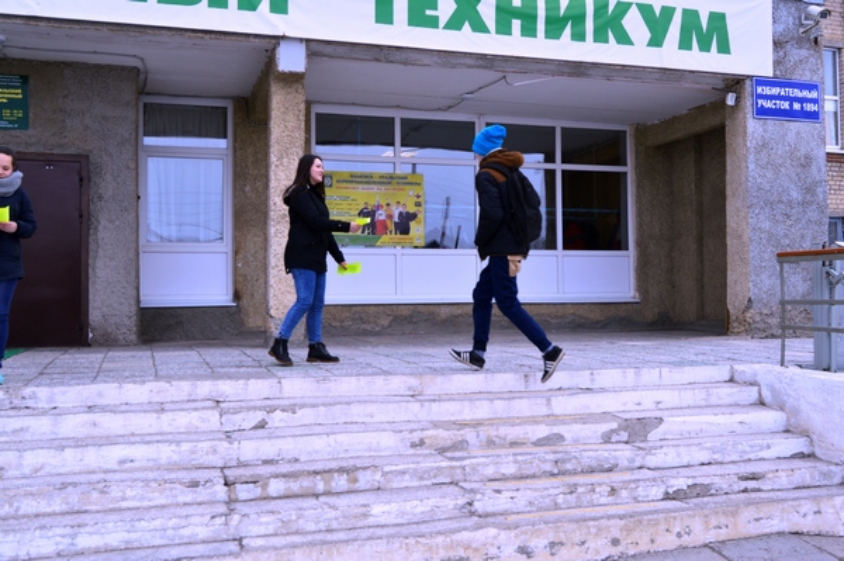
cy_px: 280
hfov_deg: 53.2
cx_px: 422
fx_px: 843
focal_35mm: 36
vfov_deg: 36.8
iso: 400
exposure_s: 1/160
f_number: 9
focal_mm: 24
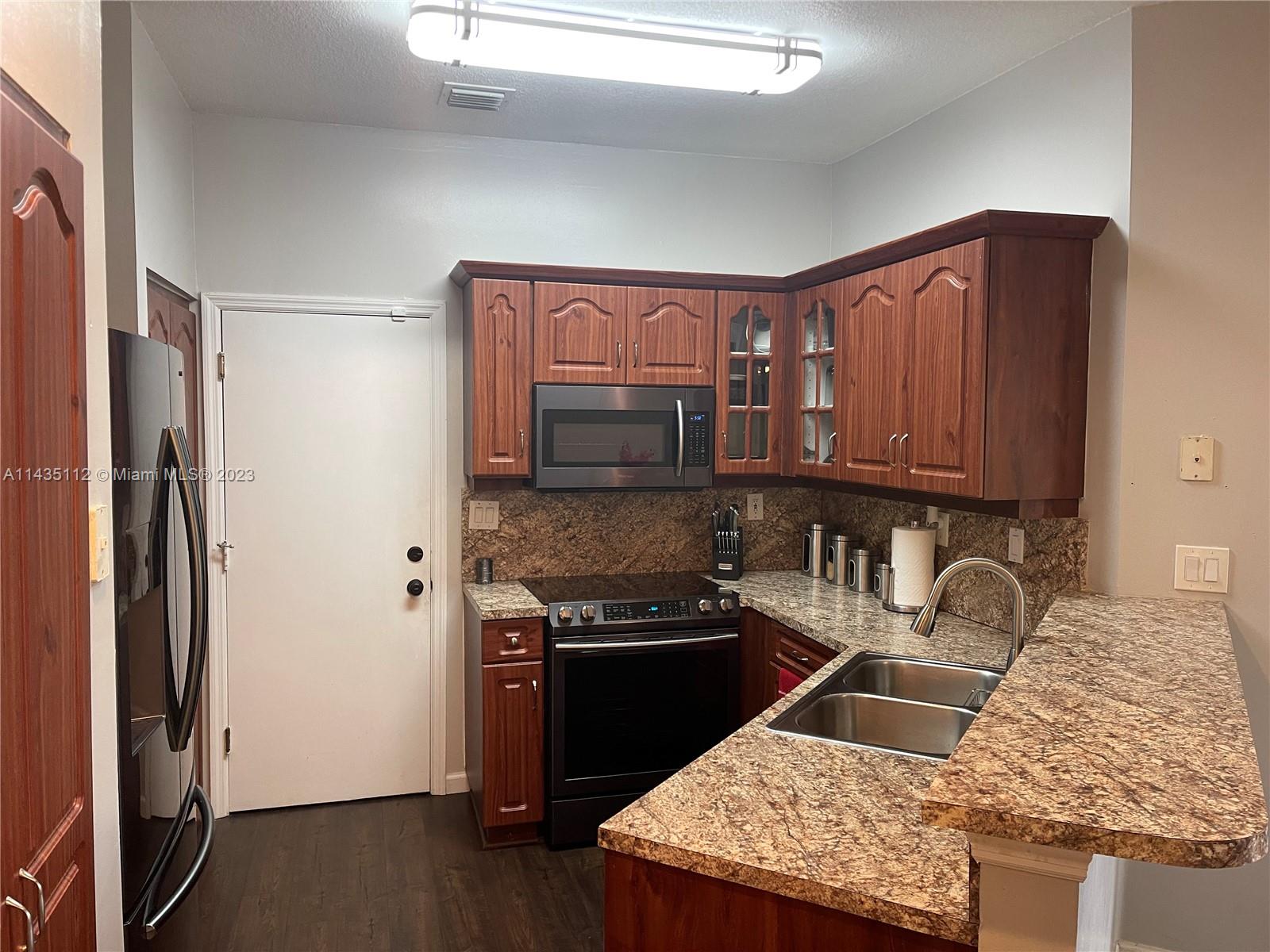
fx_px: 954
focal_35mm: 26
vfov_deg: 53.1
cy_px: 476
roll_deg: -1.0
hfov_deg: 67.3
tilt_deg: -4.6
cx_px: 635
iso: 160
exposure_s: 1/60
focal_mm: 5.1
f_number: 1.6
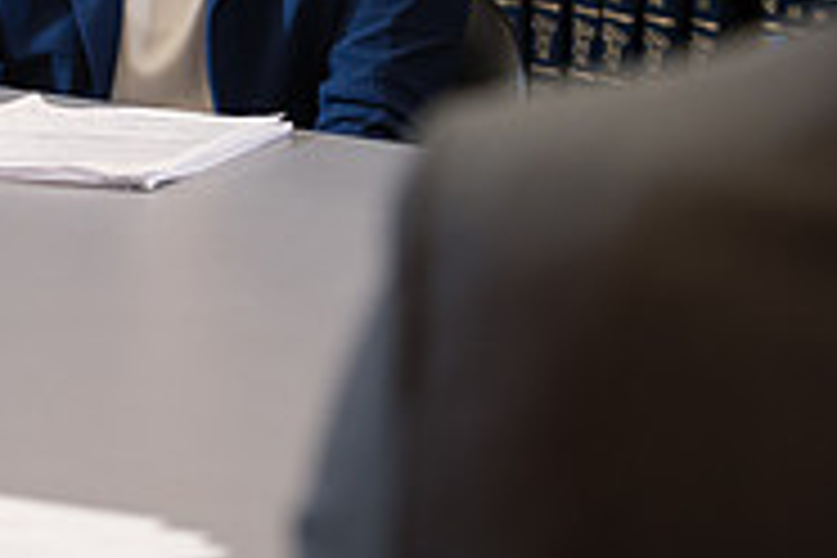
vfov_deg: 5.9
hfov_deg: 8.8
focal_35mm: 234
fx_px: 5440
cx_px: 76
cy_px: -47
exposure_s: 1/125
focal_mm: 75
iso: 800
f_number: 3.5
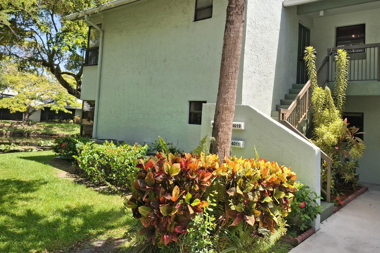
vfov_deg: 44.6
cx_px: 200
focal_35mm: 29
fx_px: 306
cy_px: 97
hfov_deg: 63.6
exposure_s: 1/1074
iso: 32
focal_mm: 4.69
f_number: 1.8
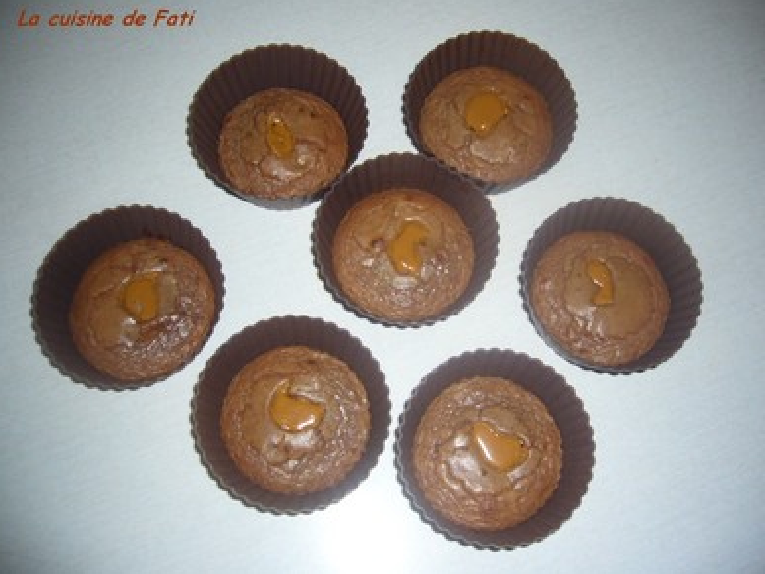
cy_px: 283
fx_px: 796
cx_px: 387
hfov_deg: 51.3
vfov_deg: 39.7
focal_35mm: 36
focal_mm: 5.8
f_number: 2.8
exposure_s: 1/60
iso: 100
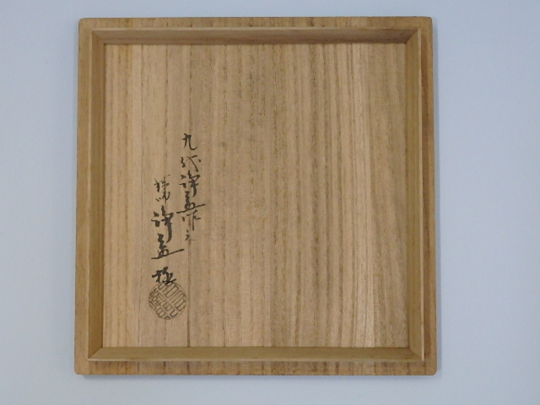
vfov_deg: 22.3
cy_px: 202
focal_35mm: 66
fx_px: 1030
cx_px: 270
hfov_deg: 29.4
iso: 800
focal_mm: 11.9
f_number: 4.4
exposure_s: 1/20
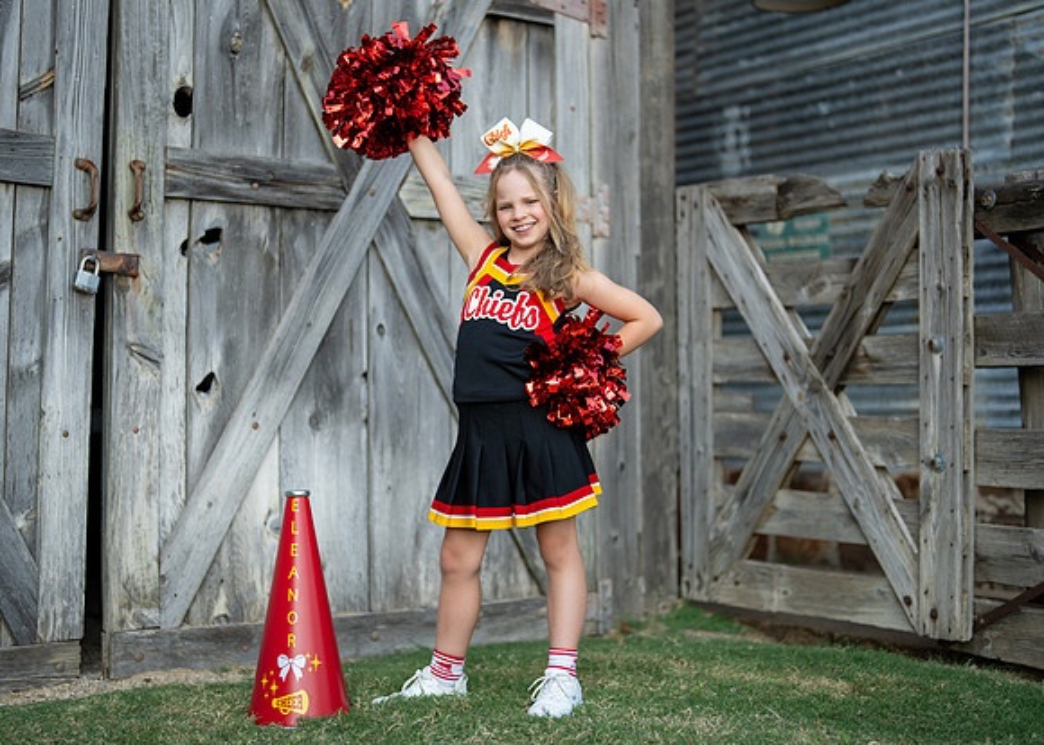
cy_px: 380
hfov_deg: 34.5
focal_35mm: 57
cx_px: 510
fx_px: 1681
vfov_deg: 25.0
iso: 125
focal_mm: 50
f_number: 1.2
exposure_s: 1/2000
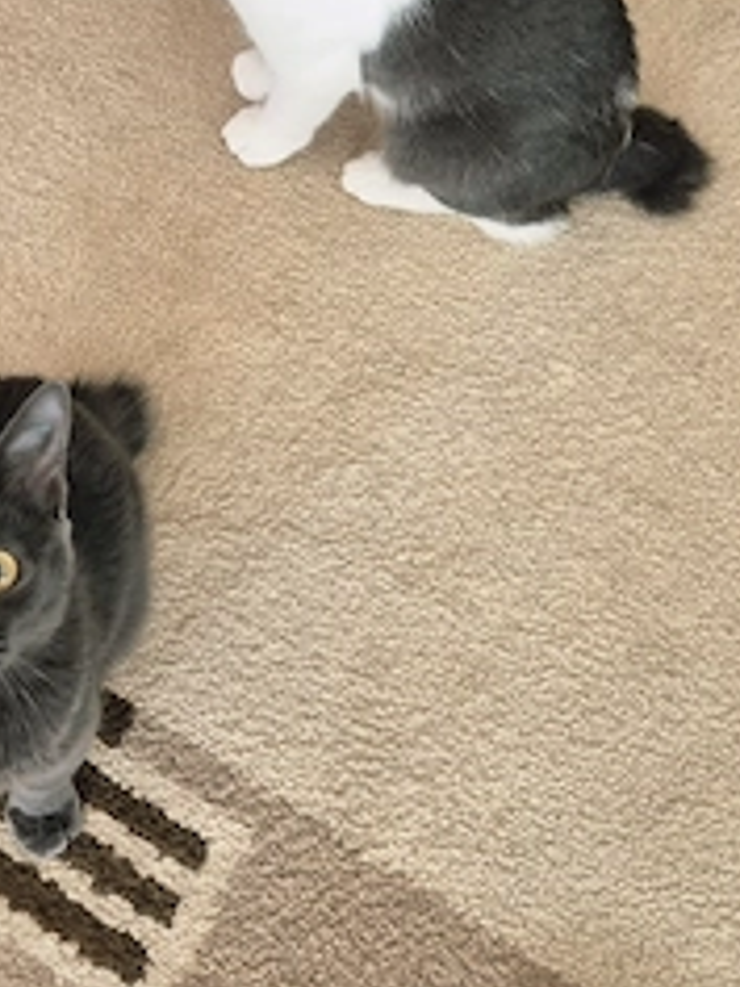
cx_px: 192
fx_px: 1112
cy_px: 238
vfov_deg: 46.0
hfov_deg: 36.0
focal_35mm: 39
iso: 160
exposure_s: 1/100
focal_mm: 5.4
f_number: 1.8
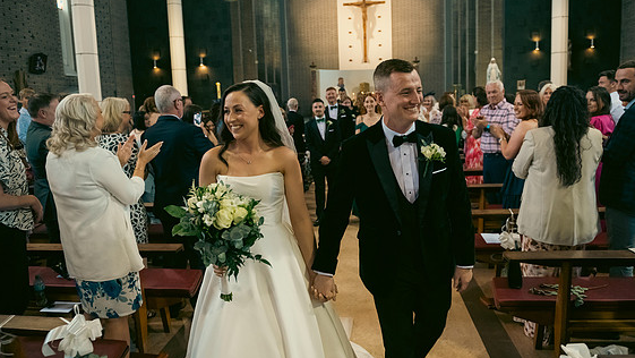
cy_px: 166
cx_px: 323
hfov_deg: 71.9
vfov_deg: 44.4
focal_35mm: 26
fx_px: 438
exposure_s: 1/160
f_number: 3.5
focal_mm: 24
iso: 1000
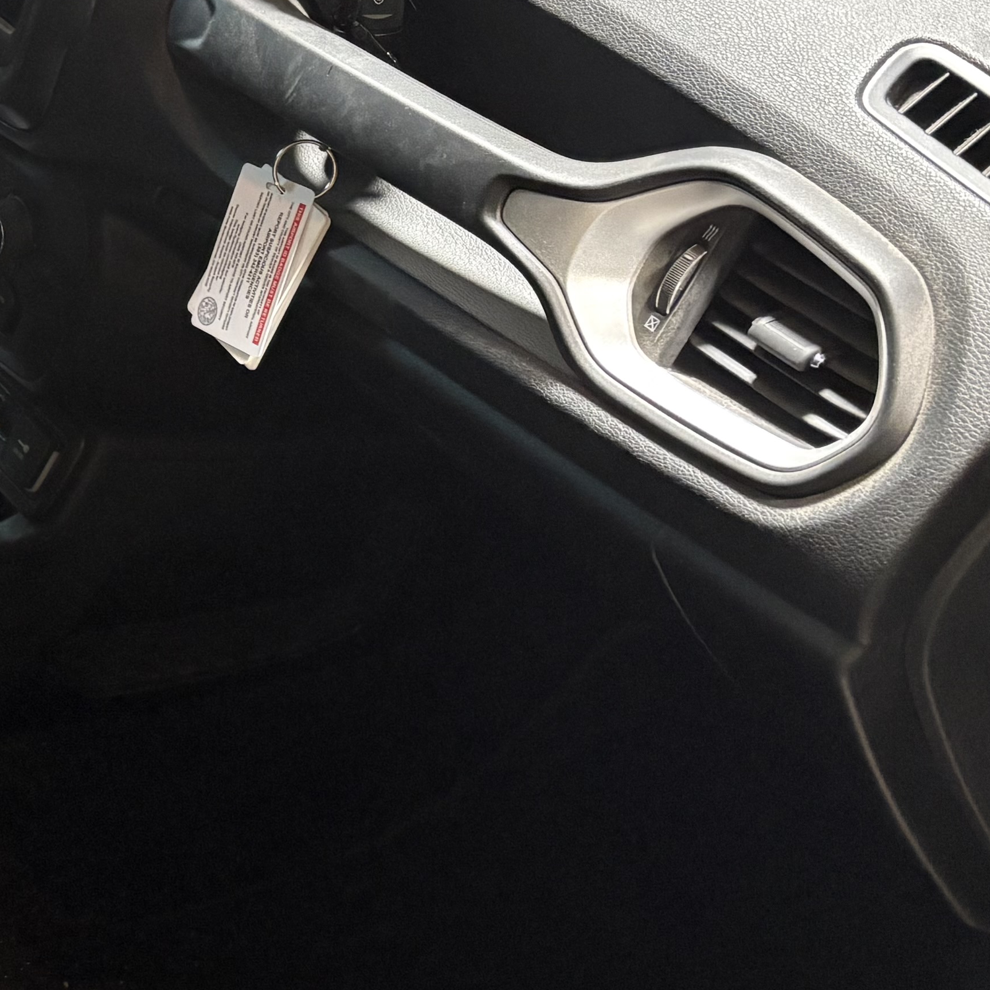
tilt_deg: -32.3
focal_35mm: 76
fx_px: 2459
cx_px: -402
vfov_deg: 22.7
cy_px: 404
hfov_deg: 20.2
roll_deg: +1.8
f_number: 1.6
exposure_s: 1/60
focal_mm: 5.96
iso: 400
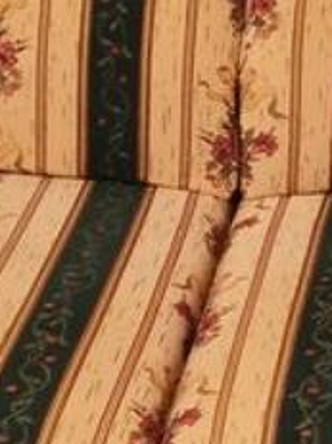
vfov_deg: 13.2
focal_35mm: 150
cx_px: 209
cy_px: 232
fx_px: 1920
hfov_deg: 9.9
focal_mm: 4.75
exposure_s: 1/25
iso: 800
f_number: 1.8
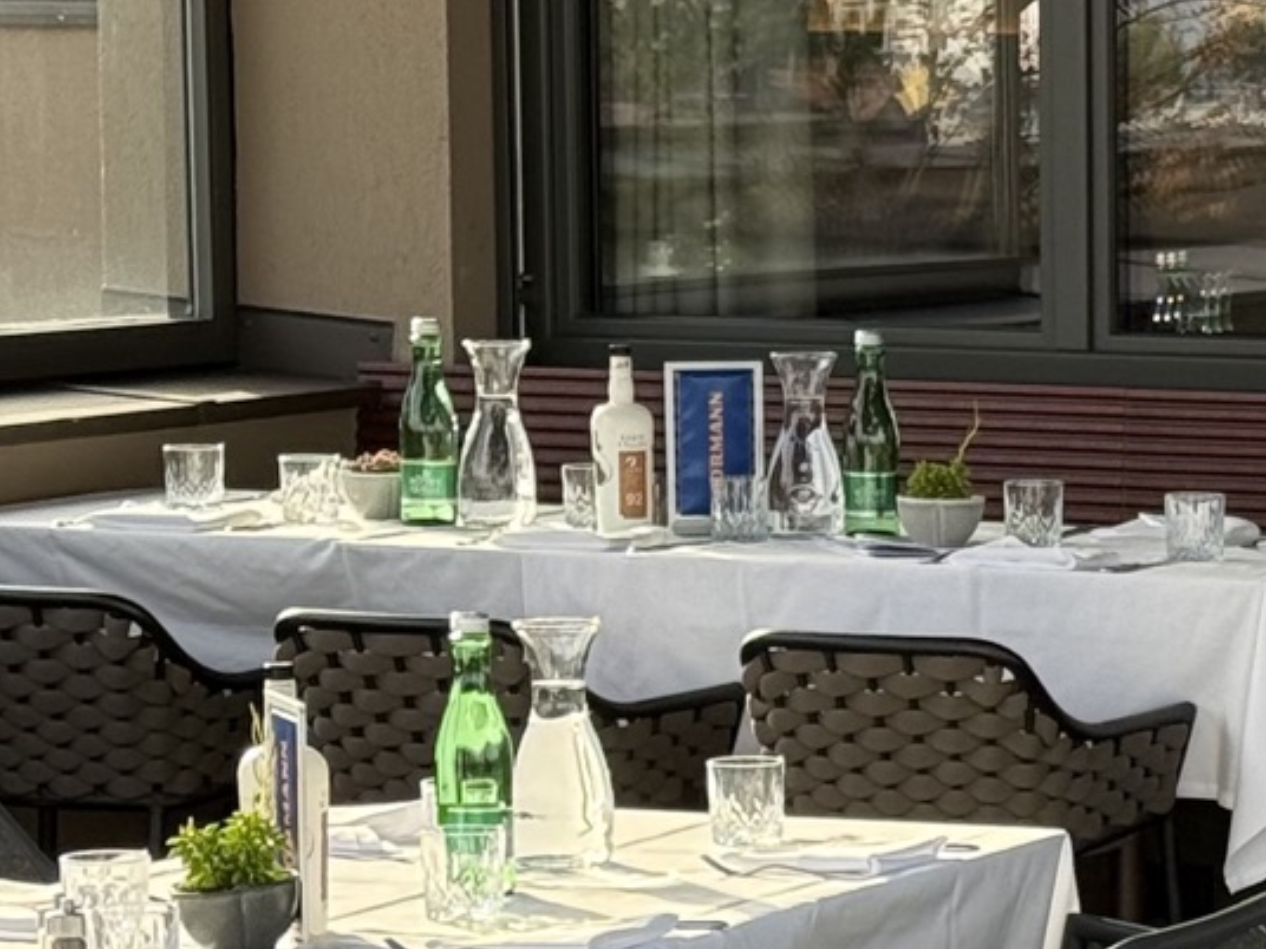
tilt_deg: -7.0
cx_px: 1753
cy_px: 866
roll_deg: -0.8
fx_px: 6547
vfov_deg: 8.3
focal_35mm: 179
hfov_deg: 10.7
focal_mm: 6.76
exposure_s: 1/699
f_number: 1.78
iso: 80
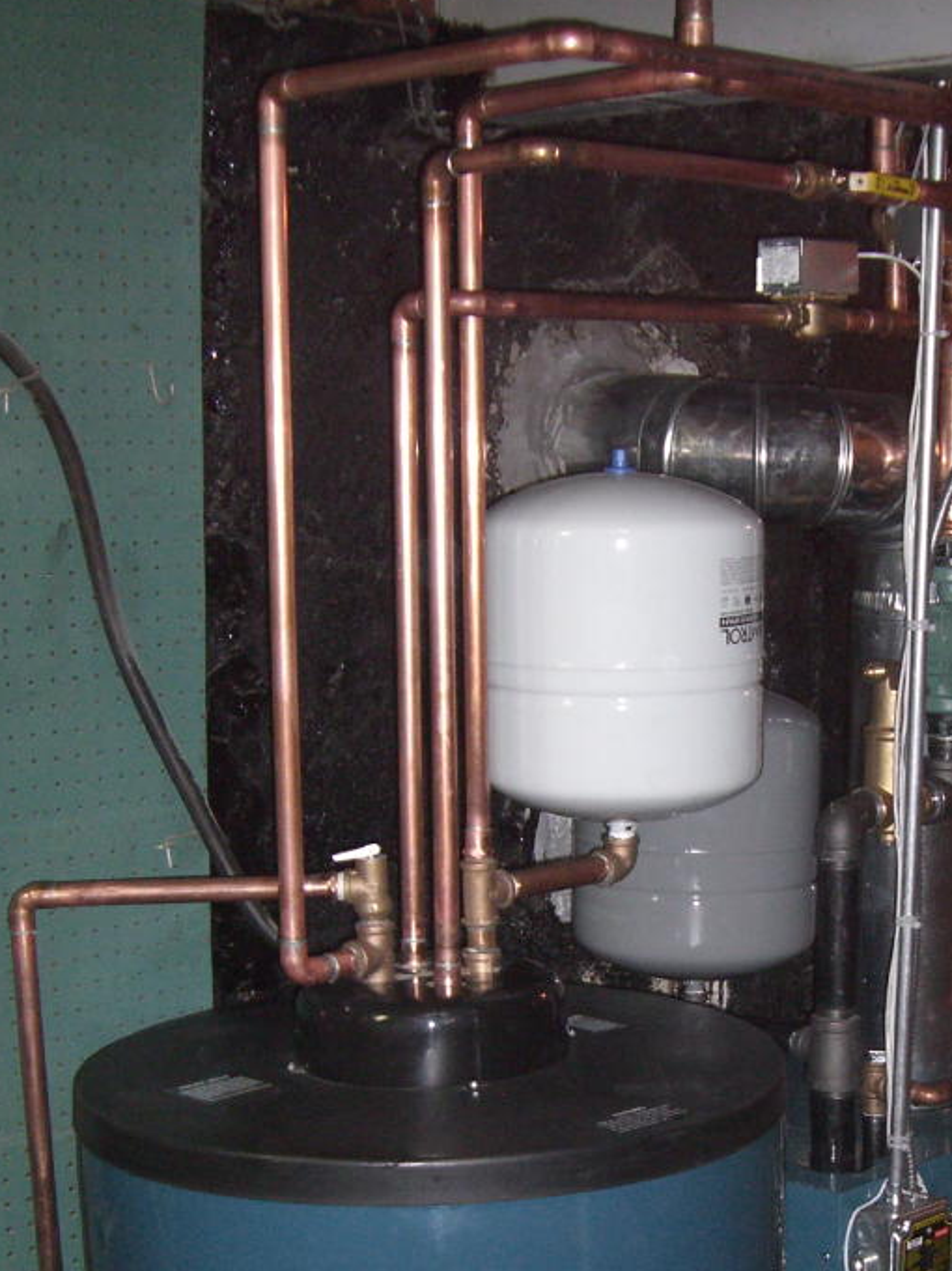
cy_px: 1047
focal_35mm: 67
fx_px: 2459
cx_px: 700
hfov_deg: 21.7
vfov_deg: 28.3
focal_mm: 6.2
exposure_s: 1/60
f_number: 2.7
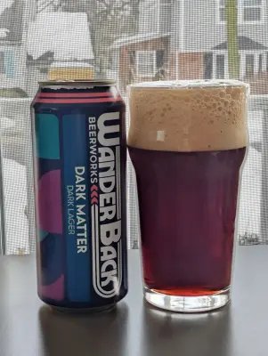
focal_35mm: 48
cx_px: 134
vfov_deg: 39.6
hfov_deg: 30.3
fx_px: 494
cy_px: 178
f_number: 1.85
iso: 41
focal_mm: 6.81
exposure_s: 1/117
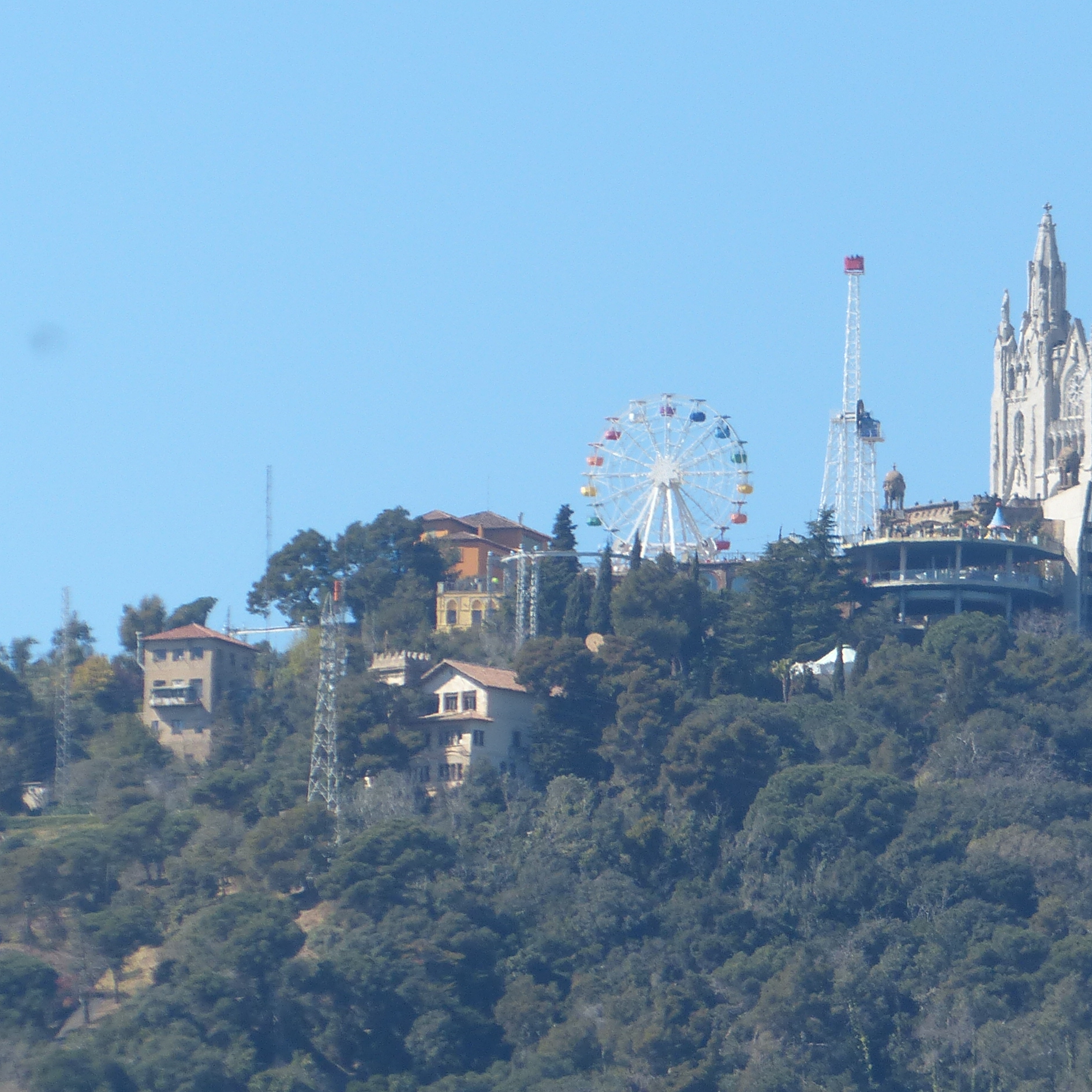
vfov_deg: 2.5
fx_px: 24805
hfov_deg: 2.5
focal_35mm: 695
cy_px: 487
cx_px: 1053
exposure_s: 1/800
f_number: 4
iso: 100
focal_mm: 67
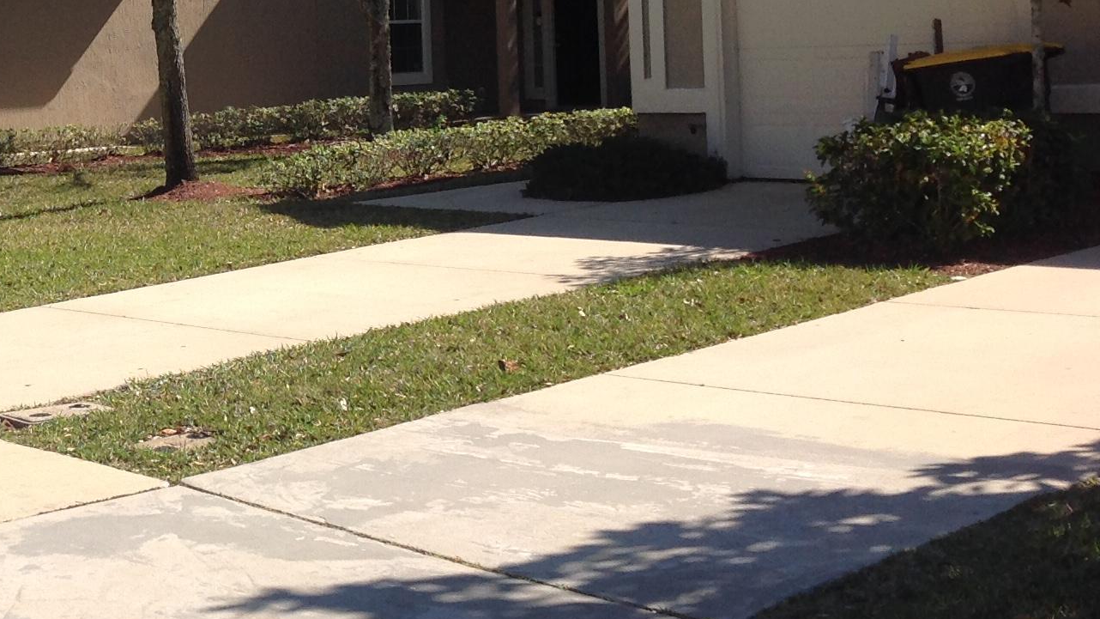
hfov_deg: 26.2
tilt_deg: -0.5
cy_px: 61
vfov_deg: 15.5
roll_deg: +1.9
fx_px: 2246
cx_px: 15
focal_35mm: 77
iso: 50
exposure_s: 1/1592
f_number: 2.4
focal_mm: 4.28
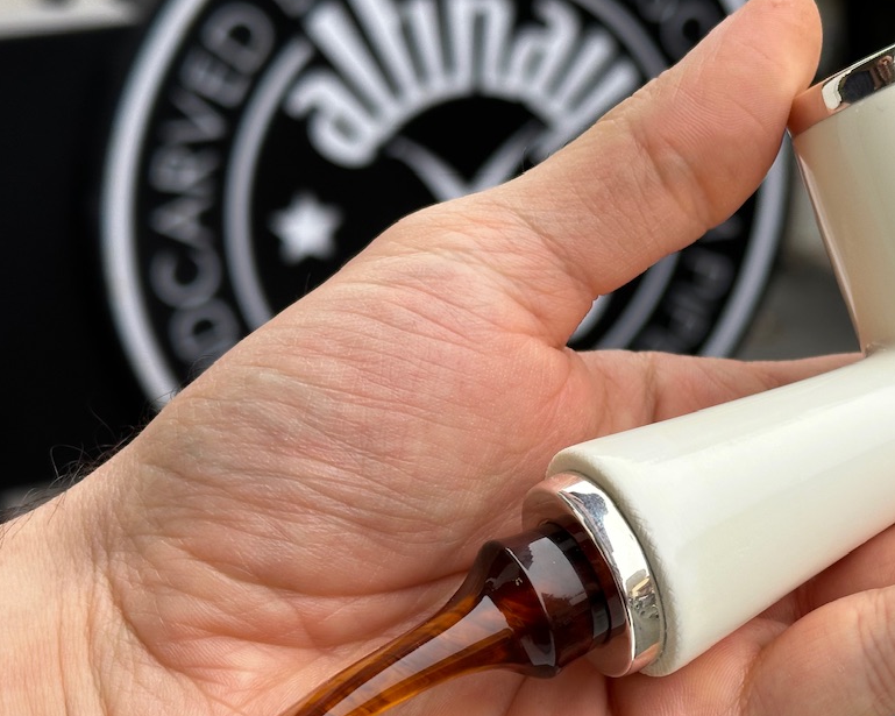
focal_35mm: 78
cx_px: 716
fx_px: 2066
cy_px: 406
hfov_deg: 24.1
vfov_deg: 19.6
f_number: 1.78
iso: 64
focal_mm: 6.86
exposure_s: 1/297
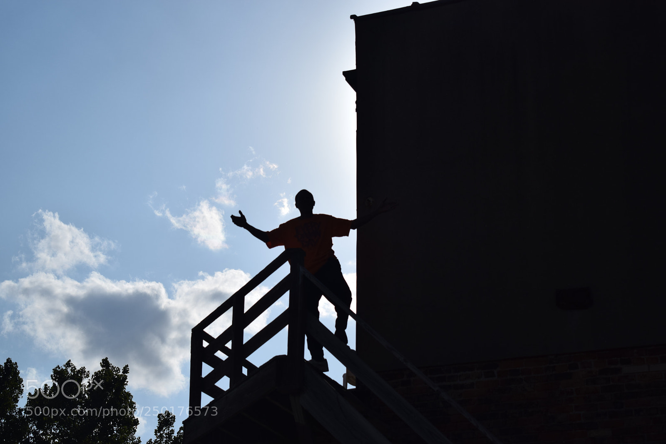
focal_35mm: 82
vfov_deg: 16.5
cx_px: 333
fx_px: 1526
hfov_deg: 24.6
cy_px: 222
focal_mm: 55
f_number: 5.6
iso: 160
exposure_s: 1/4000
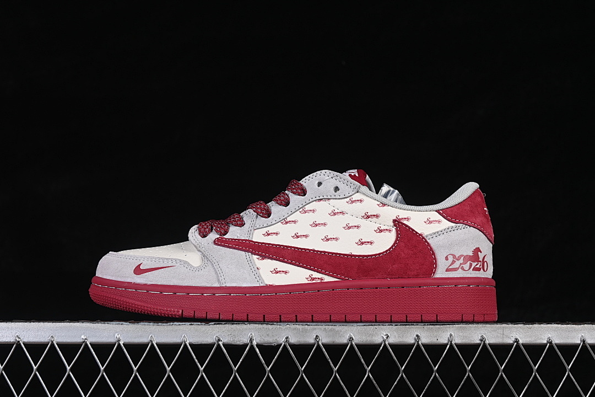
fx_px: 1239
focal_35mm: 75
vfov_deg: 18.2
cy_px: 198
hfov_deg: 27.0
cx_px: 298
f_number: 8
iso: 160
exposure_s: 1/80
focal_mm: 50
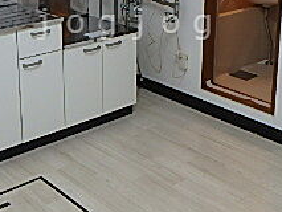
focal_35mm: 63
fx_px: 514
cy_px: 24
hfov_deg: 30.7
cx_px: 127
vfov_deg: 22.8
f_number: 3.5
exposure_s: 1/30
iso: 200
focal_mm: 3.7
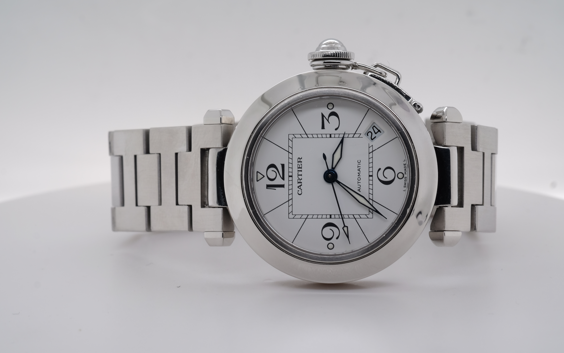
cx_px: 281
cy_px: 188
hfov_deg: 22.6
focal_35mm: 92
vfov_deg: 14.2
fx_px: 1414
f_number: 11
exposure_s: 1/60
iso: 320
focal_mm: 60
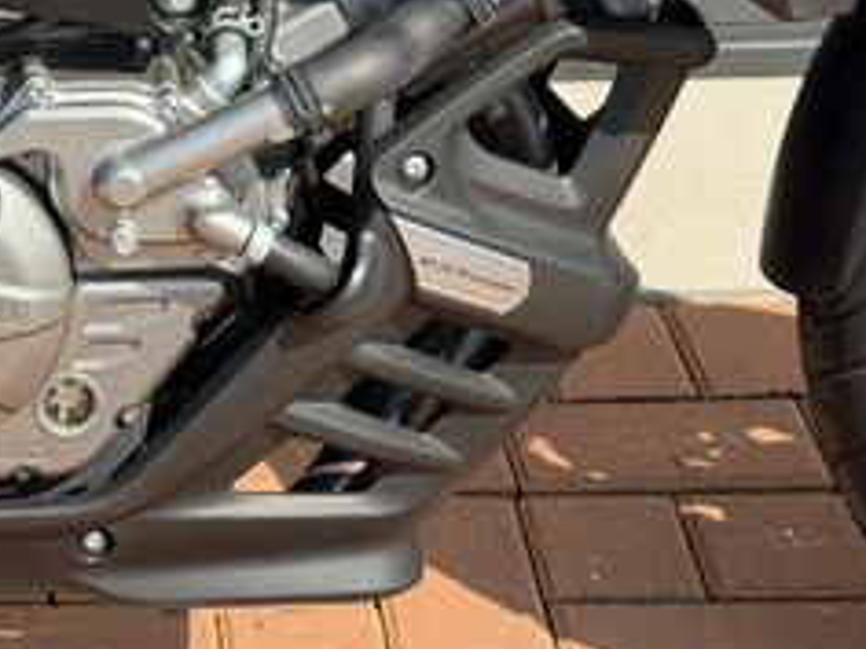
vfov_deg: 11.2
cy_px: -66
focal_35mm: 130
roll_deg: +1.6
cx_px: -117
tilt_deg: -28.6
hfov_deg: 14.8
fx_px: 3252
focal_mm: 6.76
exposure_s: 1/2762
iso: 100
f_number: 1.78
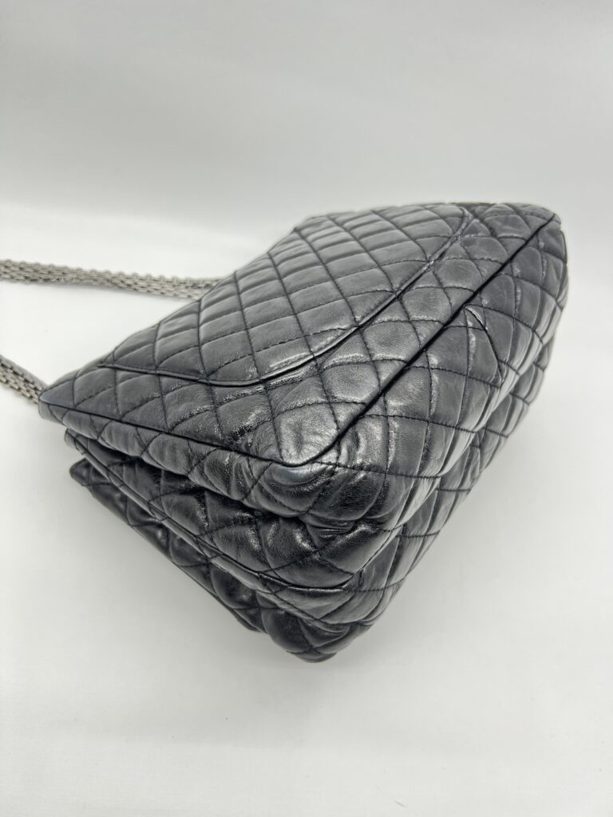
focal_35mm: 26
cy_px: 408
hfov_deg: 53.1
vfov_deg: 67.3
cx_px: 306
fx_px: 614
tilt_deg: -48.1
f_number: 1.5
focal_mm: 5.7
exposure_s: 1/100
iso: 50
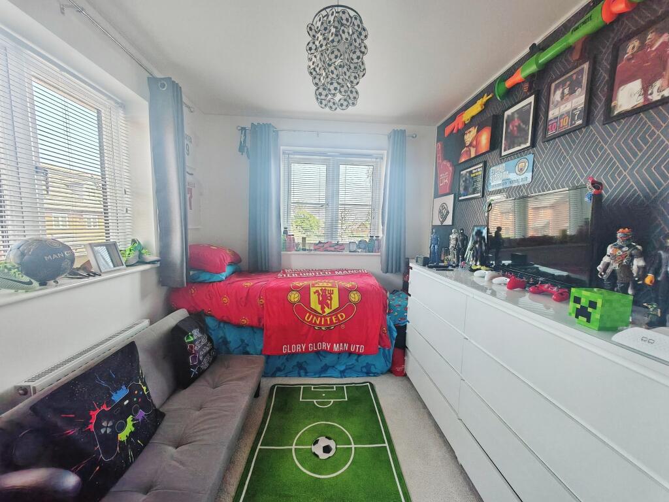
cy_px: 251
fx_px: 251
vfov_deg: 89.9
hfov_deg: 106.2
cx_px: 334
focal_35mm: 13
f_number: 2
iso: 100
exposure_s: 1/50
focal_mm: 1.82
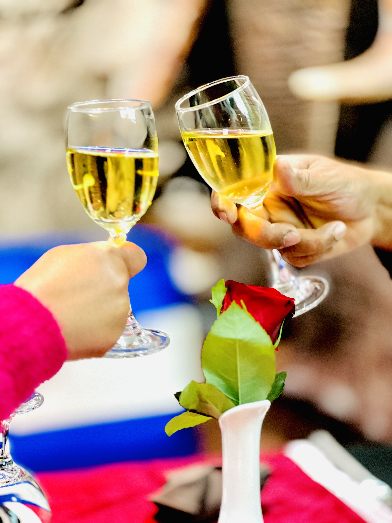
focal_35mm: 77
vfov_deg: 25.3
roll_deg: -1.5
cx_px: 196
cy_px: 262
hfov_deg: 19.1
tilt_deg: -9.0
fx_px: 1163
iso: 400
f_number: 2.8
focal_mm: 9
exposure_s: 1/14
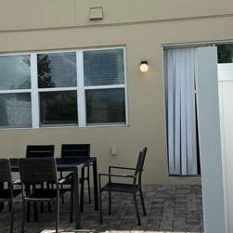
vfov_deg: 31.6
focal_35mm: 54
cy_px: 94
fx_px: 411
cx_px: 111
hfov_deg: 31.6
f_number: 1.78
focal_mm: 6.86
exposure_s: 1/5000
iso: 80
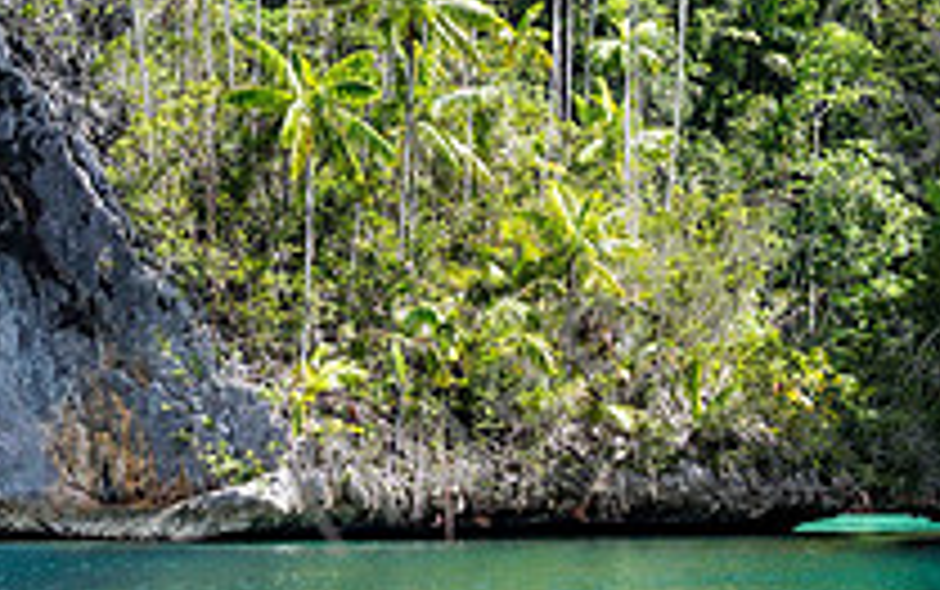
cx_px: 927
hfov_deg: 10.5
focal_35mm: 198
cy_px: 97
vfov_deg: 6.6
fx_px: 5076
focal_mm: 70
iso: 100
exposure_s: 1/500
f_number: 2.8
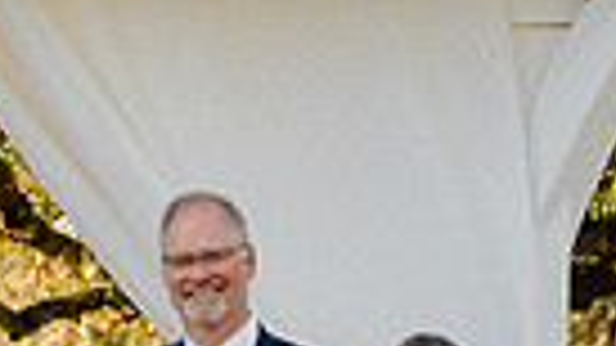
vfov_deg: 5.6
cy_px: 604
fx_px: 3478
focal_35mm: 213
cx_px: -270
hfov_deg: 9.9
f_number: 4.5
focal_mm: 47
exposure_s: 1/320
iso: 400
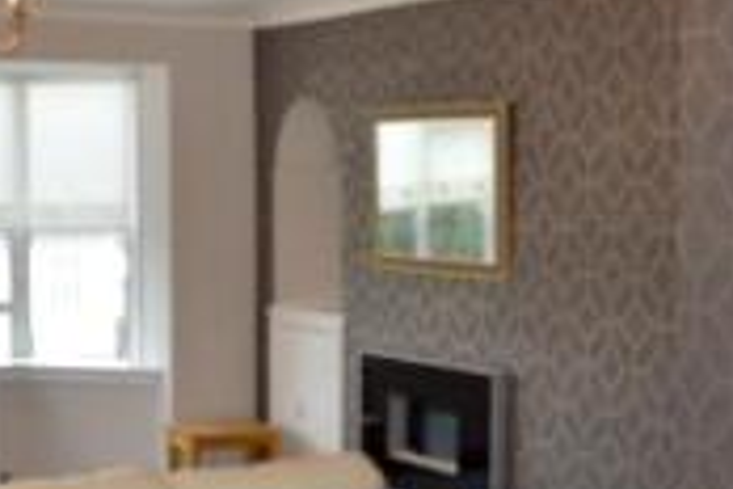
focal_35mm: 74
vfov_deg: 18.3
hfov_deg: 27.3
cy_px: 344
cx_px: 341
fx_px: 1507
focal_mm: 18
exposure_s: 1/80
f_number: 4
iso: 400
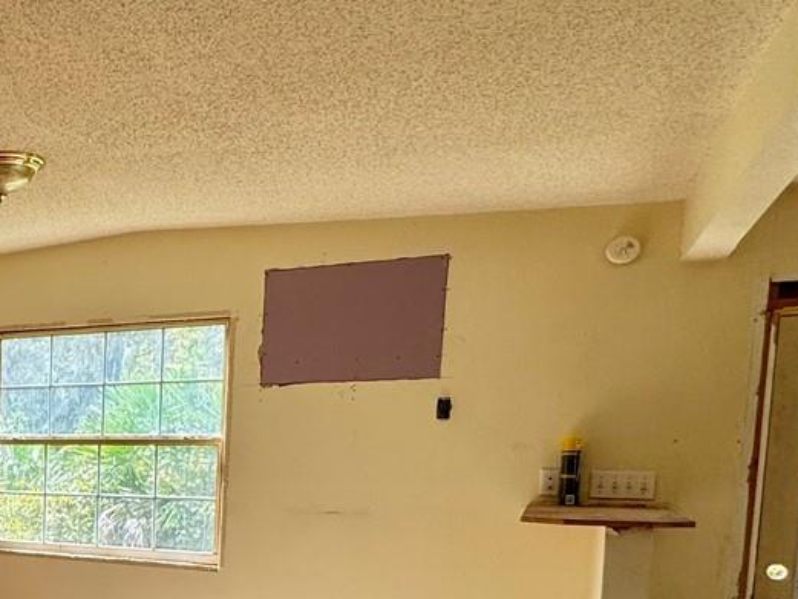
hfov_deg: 33.9
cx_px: -196
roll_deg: -0.6
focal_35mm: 43
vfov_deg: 32.0
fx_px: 992
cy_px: 539
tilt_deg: -6.6
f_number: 2.2
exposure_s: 1/102
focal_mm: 2.22
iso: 40
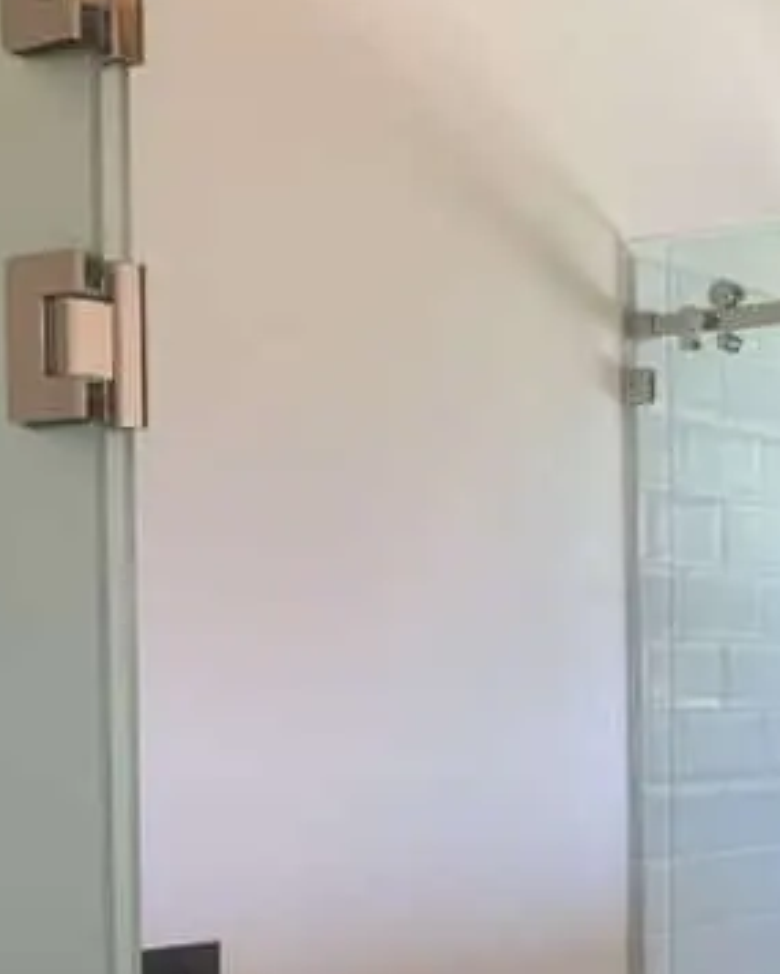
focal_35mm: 73
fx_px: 2106
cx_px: 870
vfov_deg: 25.5
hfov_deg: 20.0
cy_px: 799
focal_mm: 4.25
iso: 64
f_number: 1.8
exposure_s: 1/121
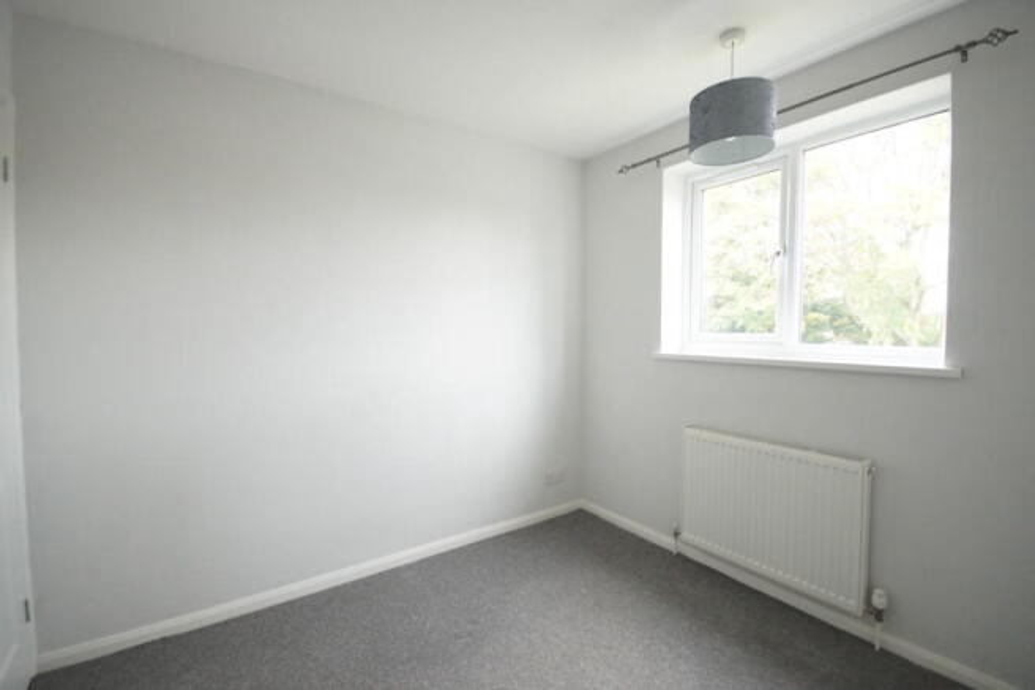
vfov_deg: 77.3
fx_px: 431
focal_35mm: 15
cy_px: 345
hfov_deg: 100.4
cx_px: 518
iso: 1600
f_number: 4
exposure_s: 1/60
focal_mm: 10
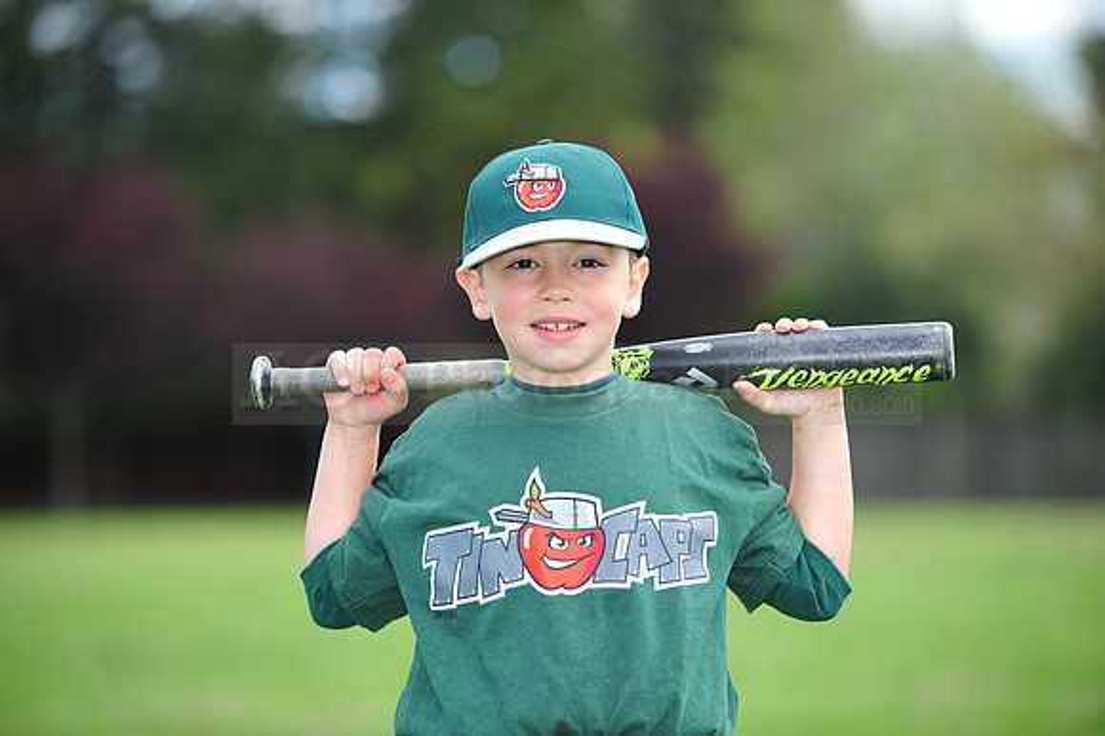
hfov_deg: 11.8
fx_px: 5368
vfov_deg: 7.8
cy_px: 368
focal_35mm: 175
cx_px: 552
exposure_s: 1/1000
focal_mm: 175
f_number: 4
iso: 400
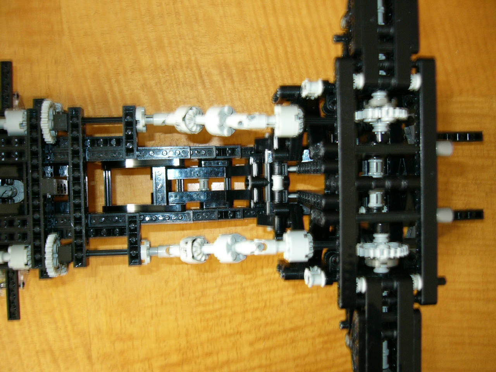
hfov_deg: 52.6
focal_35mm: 35
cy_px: 186
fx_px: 502
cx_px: 248
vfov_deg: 40.7
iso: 100
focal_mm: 5.8
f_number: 2.8
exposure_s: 1/1.3
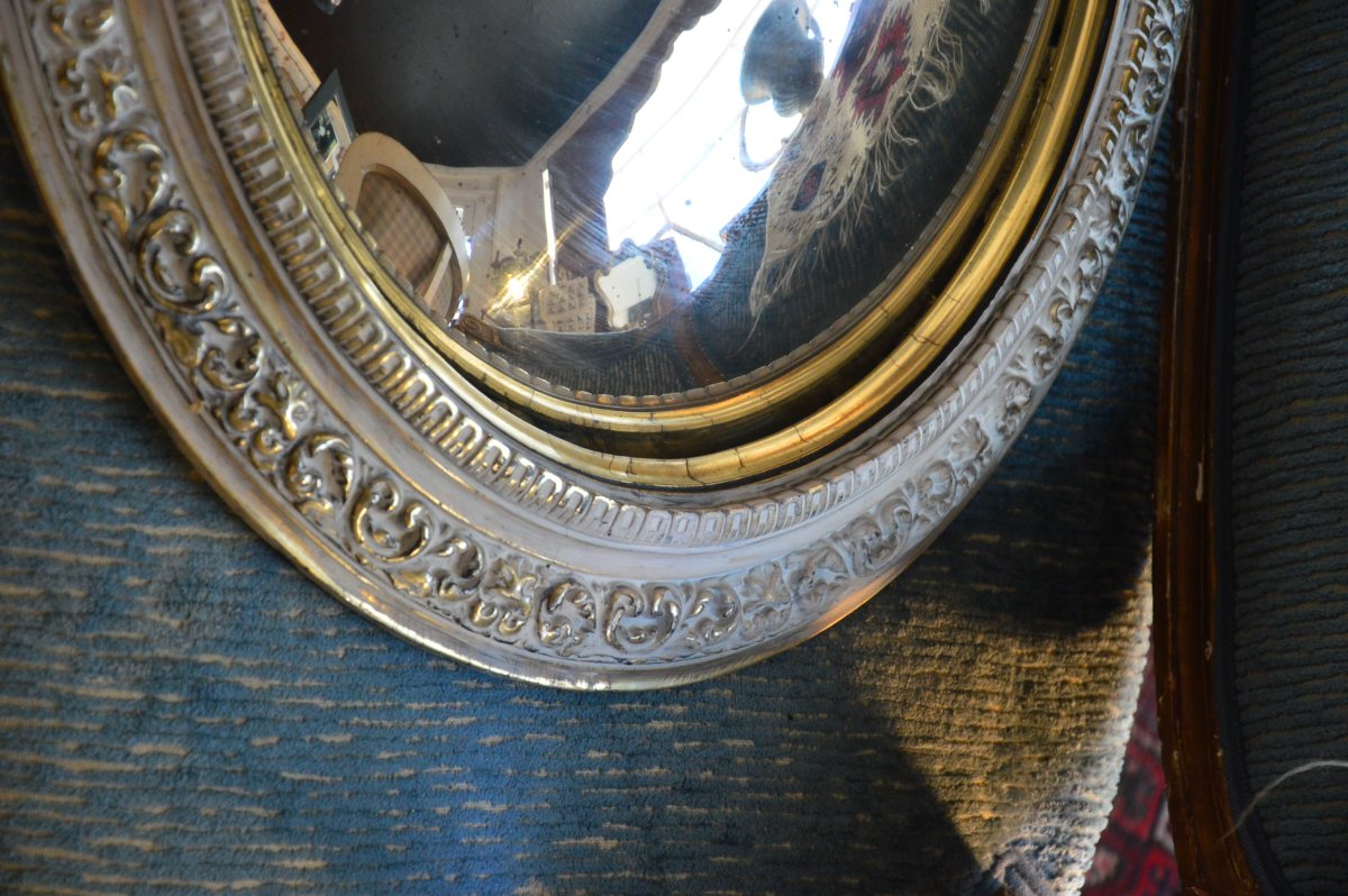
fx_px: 4209
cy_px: 448
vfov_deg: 12.2
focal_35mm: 112
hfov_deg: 18.2
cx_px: 674
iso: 1600
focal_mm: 75
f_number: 5.3
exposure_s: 1/40
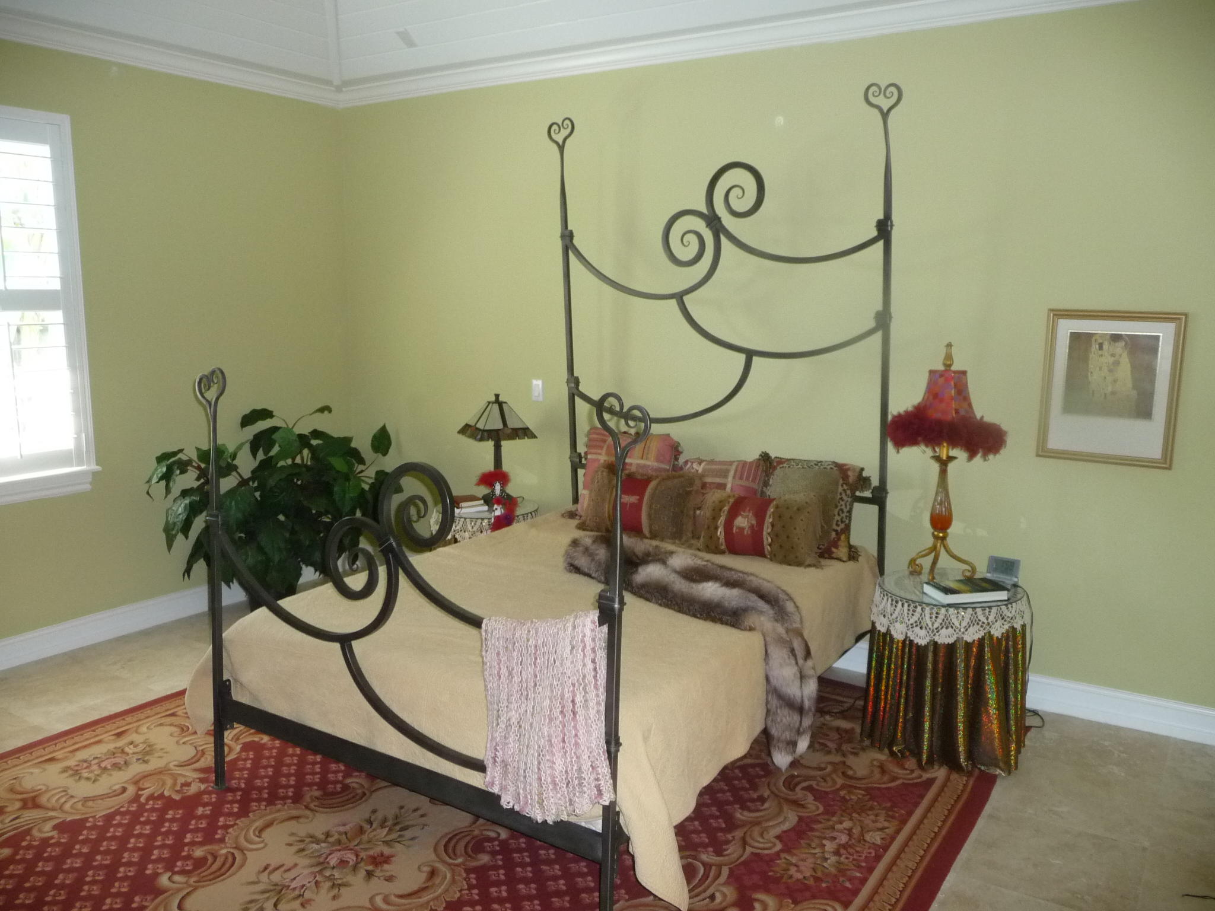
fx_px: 983
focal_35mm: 28
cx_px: 608
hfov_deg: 63.4
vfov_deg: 49.7
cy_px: 456
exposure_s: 1/30
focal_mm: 4.7
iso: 320
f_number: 3.3
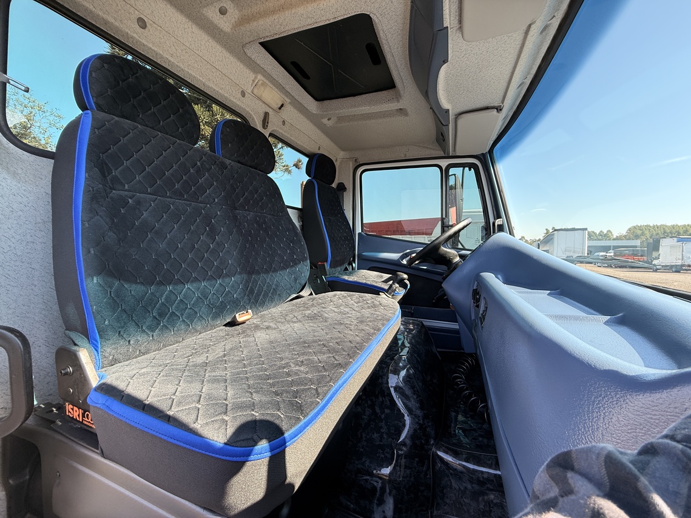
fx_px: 279
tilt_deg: -1.2
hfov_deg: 102.1
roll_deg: +0.1
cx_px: 346
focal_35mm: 14
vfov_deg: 85.7
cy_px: 259
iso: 64
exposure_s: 1/128
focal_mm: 2.22
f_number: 2.2
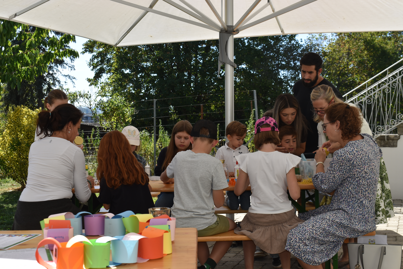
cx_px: 202
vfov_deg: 25.8
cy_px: 134
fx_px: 588
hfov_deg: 37.9
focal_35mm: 52
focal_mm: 35
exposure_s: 1/200
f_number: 9
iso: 100
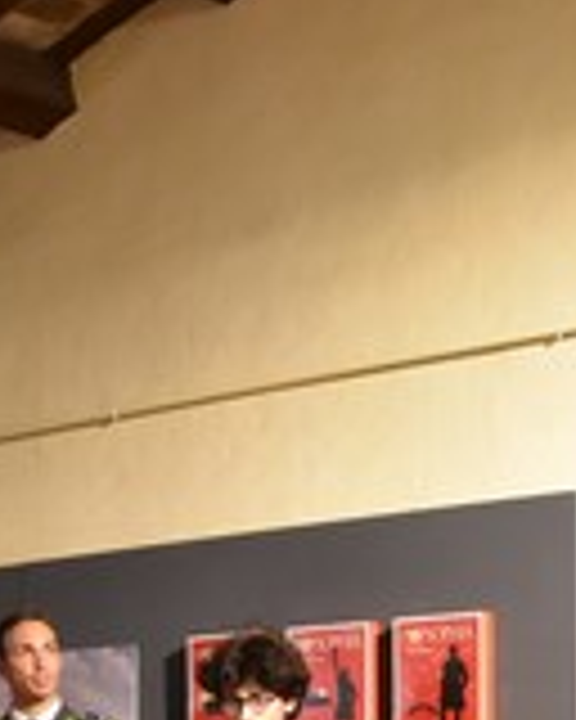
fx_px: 1918
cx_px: 554
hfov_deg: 16.8
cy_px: 862
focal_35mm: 90
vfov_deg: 20.0
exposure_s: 1/125
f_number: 5
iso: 8000
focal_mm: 24
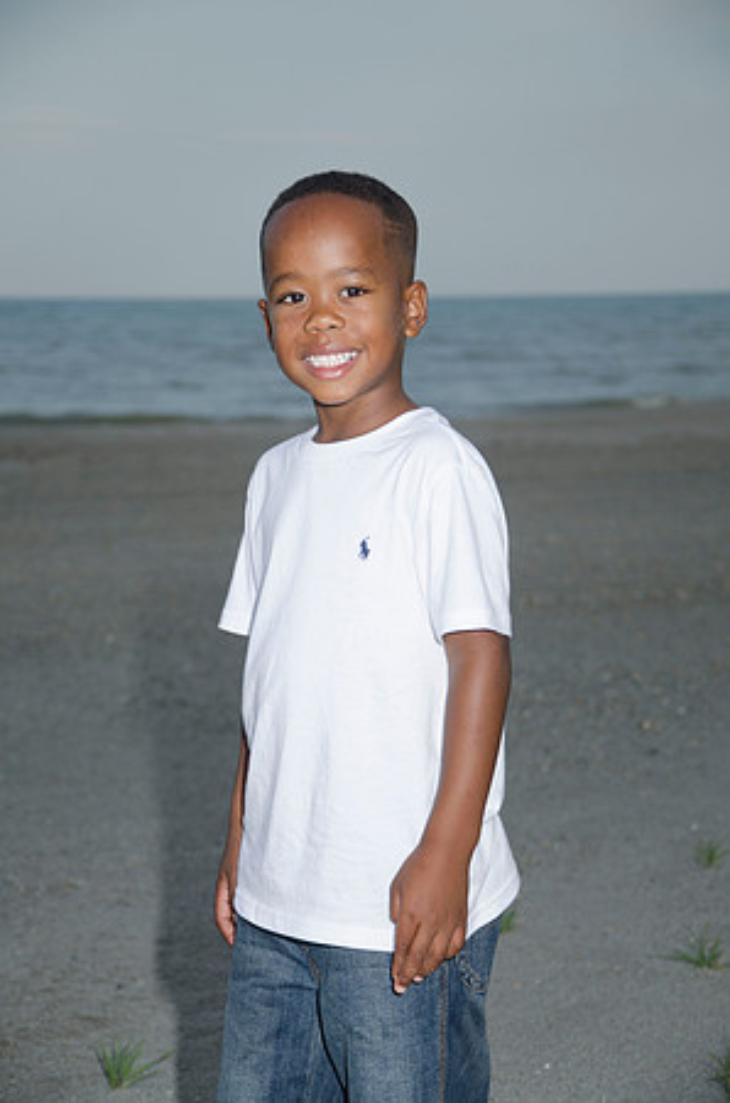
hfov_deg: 13.0
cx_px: 365
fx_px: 3208
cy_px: 552
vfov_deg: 19.5
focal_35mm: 105
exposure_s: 1/250
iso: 100
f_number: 5.6
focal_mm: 70
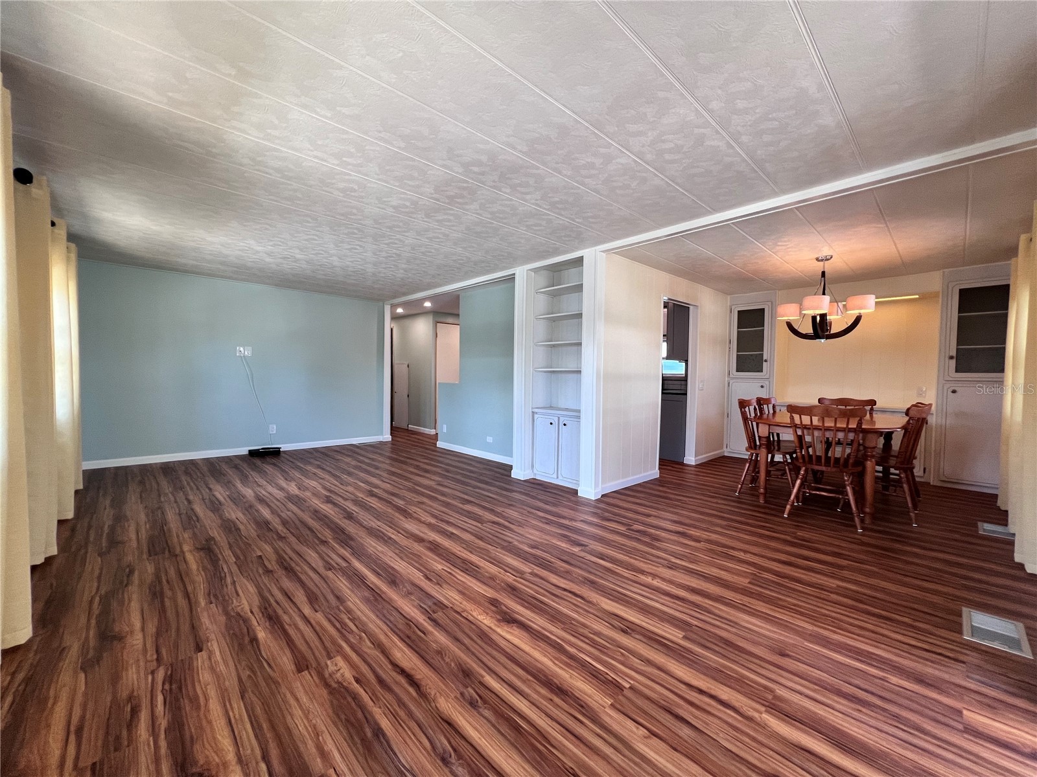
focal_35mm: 13
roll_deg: -1.1
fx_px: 389
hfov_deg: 106.2
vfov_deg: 89.9
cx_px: 518
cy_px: 388
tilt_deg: -1.6
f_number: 1.8
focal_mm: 1.57
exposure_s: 1/120
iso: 125
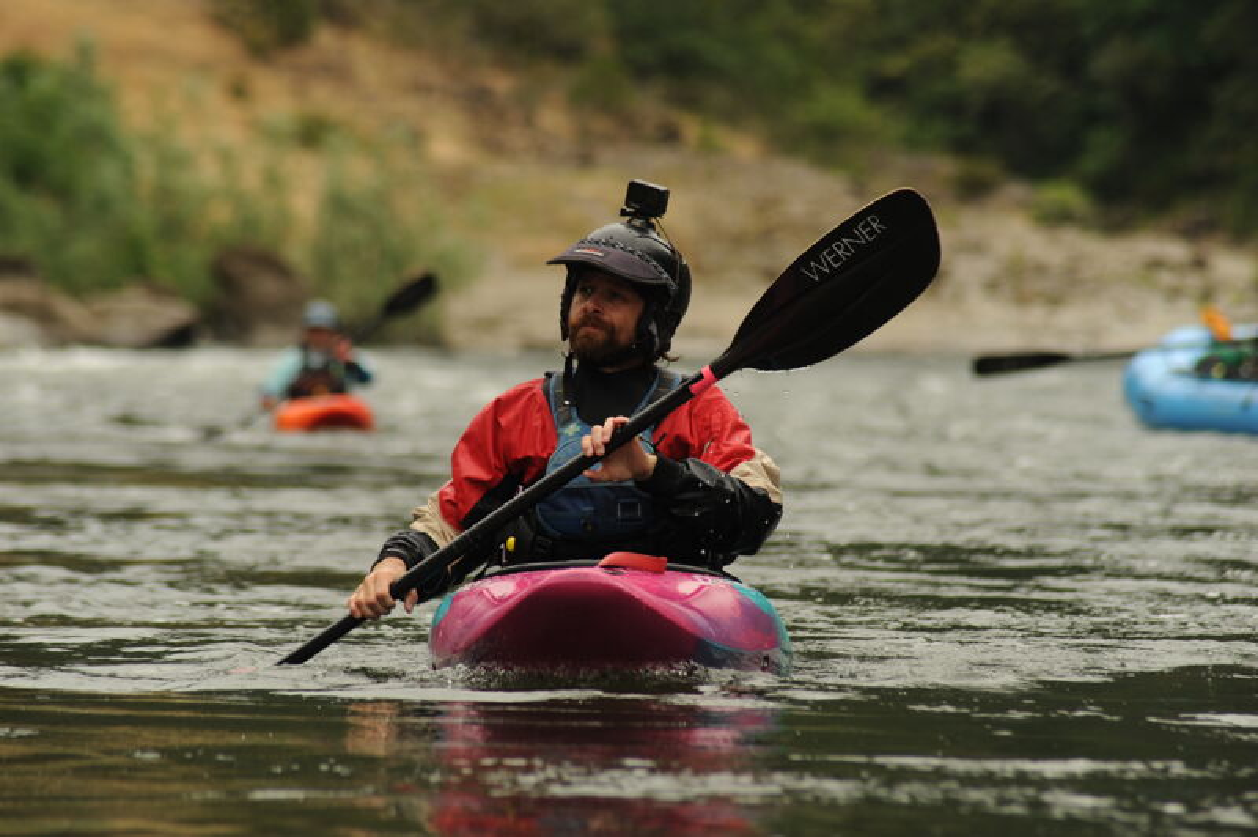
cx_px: 629
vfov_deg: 4.6
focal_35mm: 300
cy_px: 418
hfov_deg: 6.9
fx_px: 10474
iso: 400
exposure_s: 1/500
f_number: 7.1
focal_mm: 300
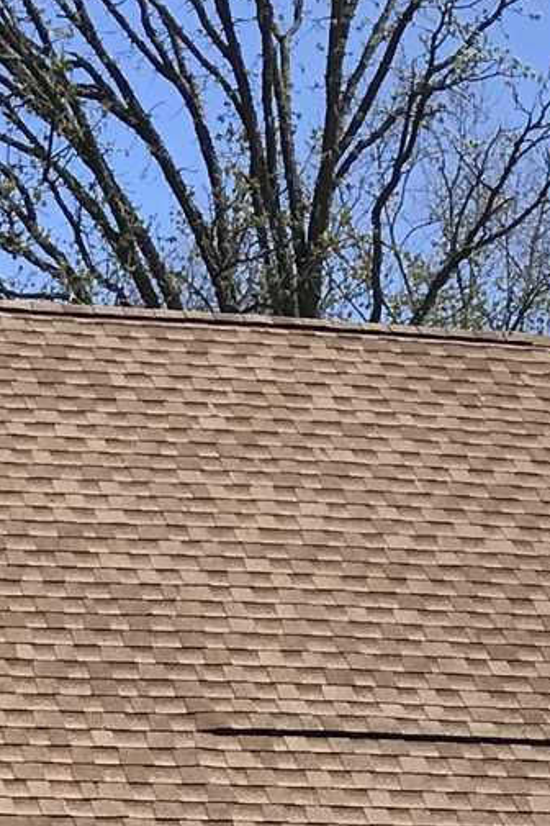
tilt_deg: -7.0
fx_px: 3048
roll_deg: +1.5
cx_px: 103
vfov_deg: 13.2
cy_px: 1695
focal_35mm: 133
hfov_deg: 10.3
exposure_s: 1/1953
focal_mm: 3.99
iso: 20
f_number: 1.8
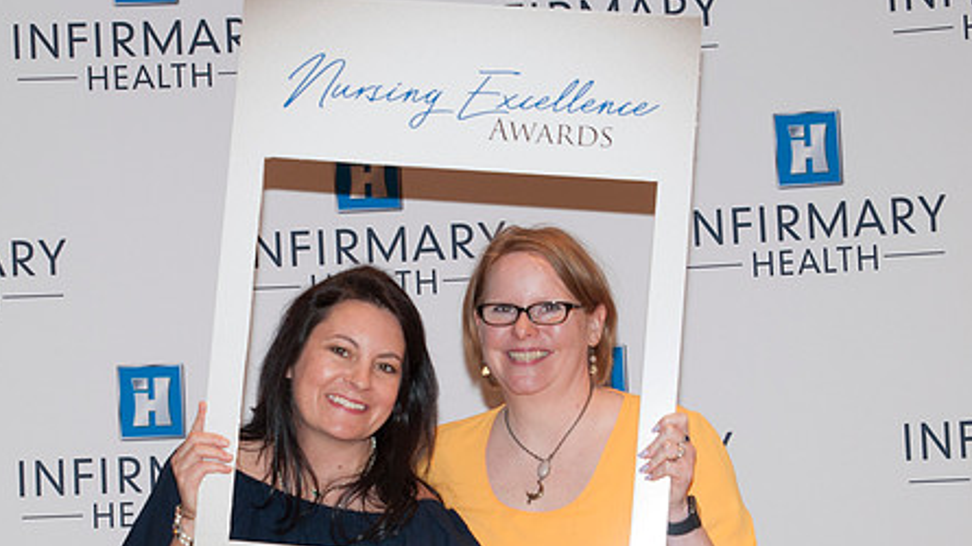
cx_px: 374
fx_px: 2319
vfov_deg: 13.4
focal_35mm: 90
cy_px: 361
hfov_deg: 23.6
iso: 400
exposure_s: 1/60
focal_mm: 44
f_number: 5.6
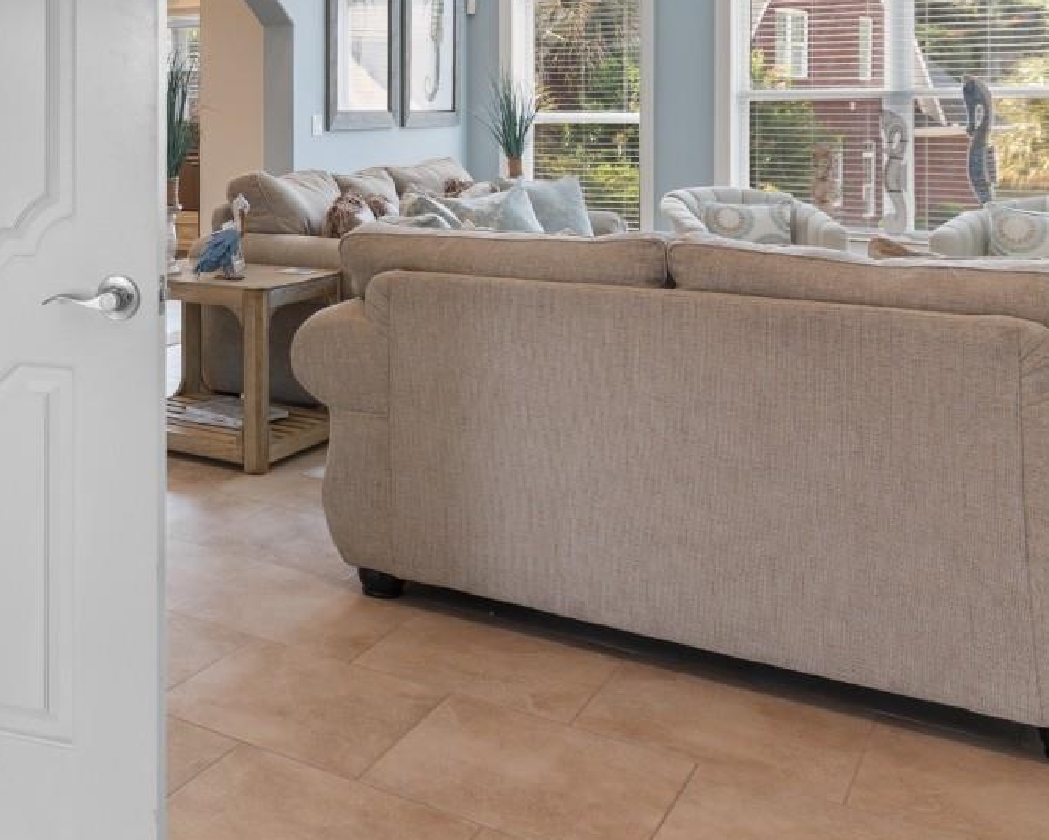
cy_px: 85
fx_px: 1273
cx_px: 13
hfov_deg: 39.7
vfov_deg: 34.5
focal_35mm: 41
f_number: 4.8
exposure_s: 1/6
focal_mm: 12
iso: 100
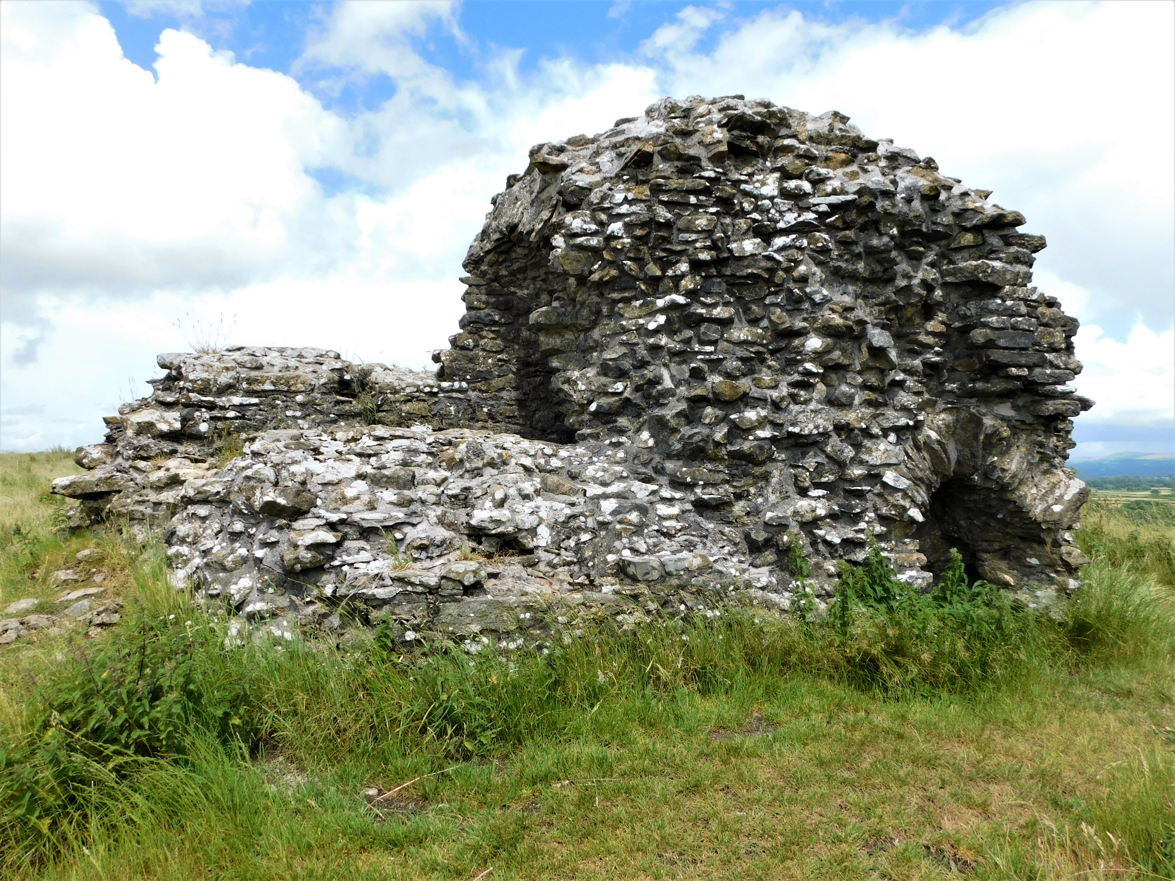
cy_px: 440
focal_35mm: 23
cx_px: 588
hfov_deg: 73.9
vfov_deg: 58.9
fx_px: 781
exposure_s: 1/1250
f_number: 3
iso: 125
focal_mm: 4
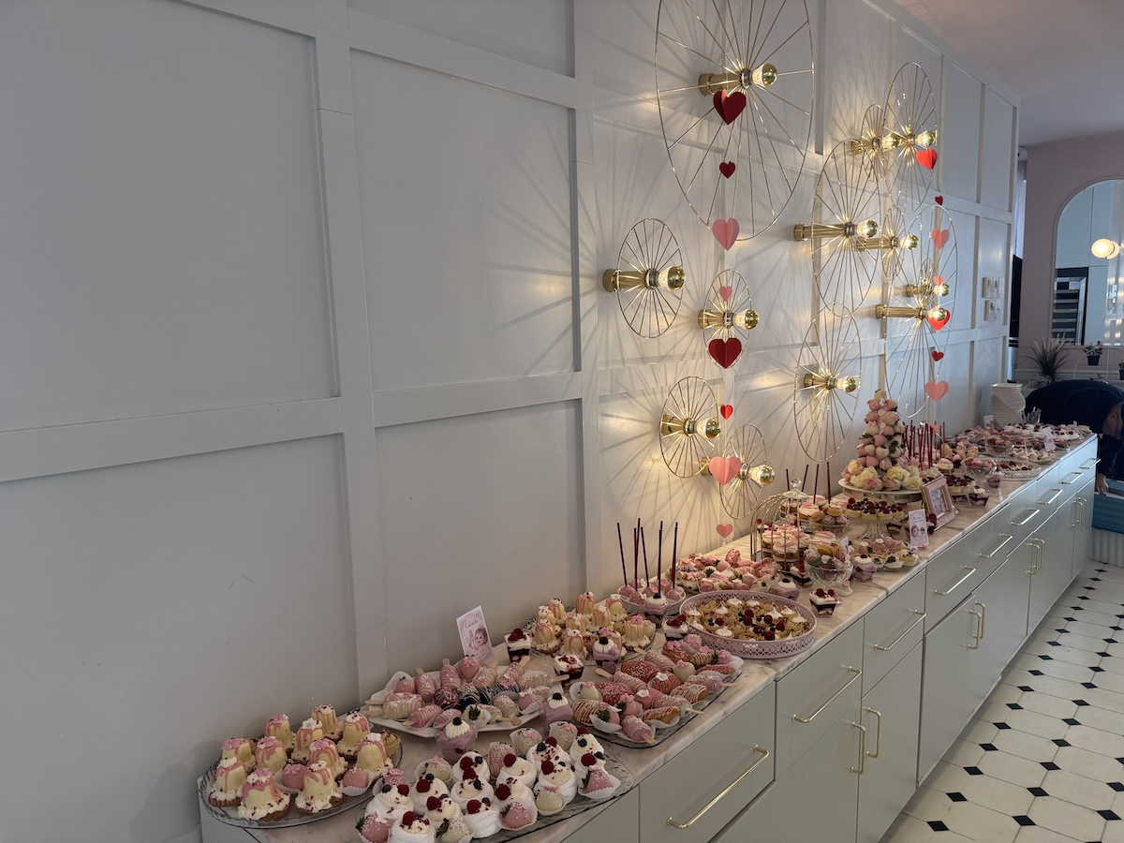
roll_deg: +1.5
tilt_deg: -9.0
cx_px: 562
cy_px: 422
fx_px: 779
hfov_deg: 71.6
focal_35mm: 24
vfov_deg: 56.8
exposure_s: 1/100
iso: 200
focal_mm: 6.76
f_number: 1.78
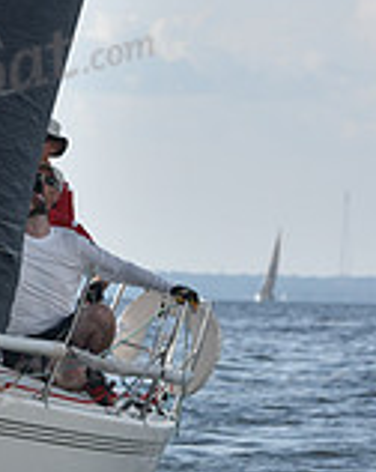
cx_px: -418
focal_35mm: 421
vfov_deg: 4.6
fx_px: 5868
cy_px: 285
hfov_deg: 3.6
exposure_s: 1/1250
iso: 250
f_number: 6.3
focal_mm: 122
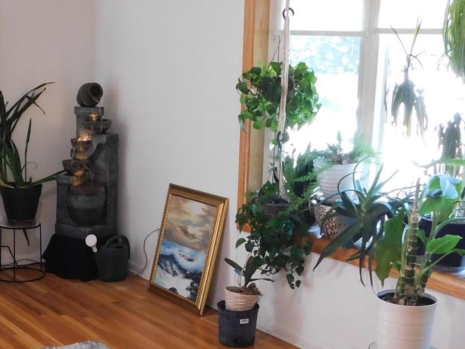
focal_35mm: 64
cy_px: 243
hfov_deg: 29.5
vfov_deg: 22.8
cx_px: 82
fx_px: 860
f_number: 3
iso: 250
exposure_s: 1/30
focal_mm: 4
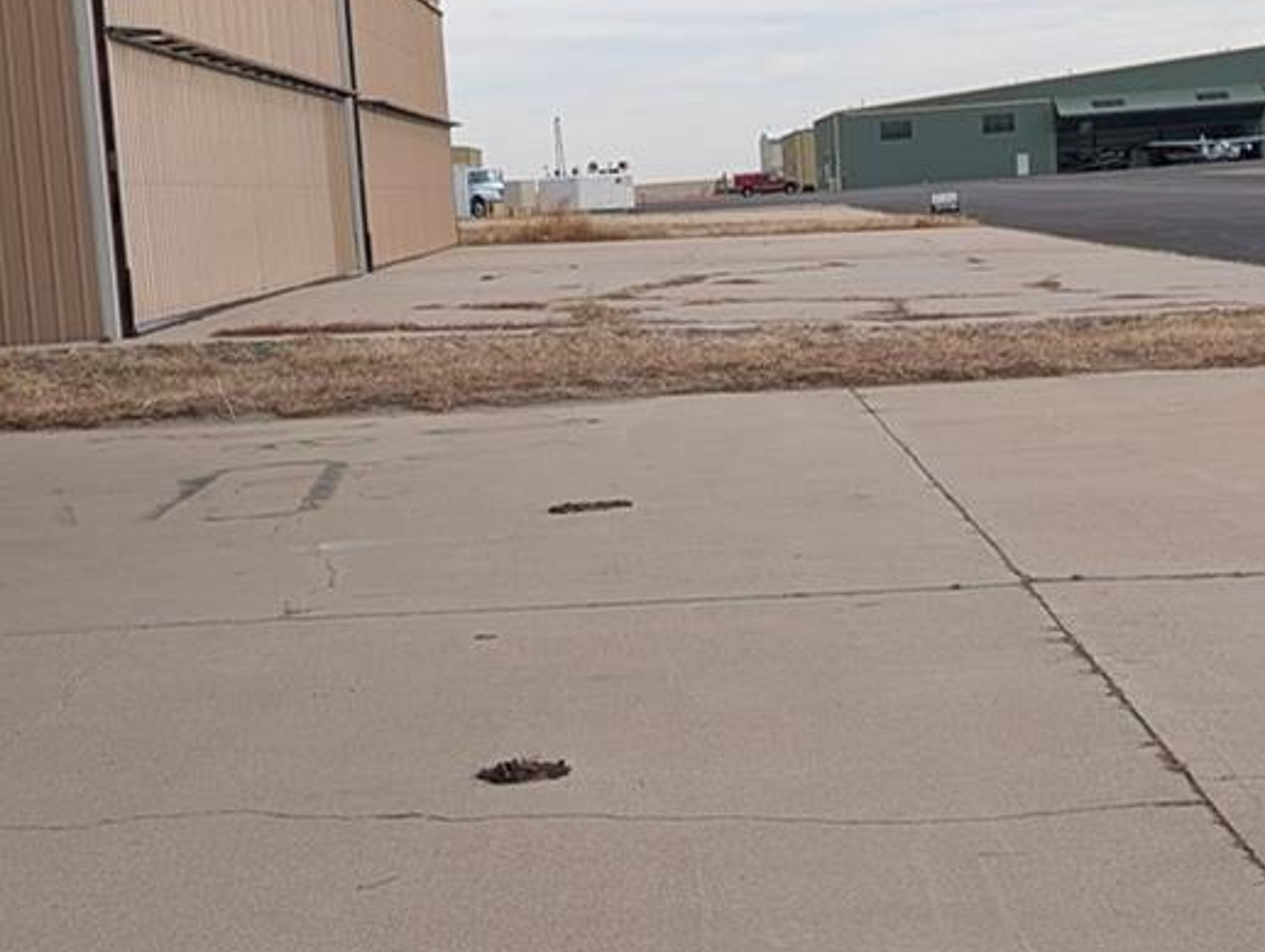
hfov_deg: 26.3
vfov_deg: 19.9
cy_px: 575
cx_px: 717
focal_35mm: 74
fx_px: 2707
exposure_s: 1/1323
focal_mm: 6.9
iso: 21
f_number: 1.68
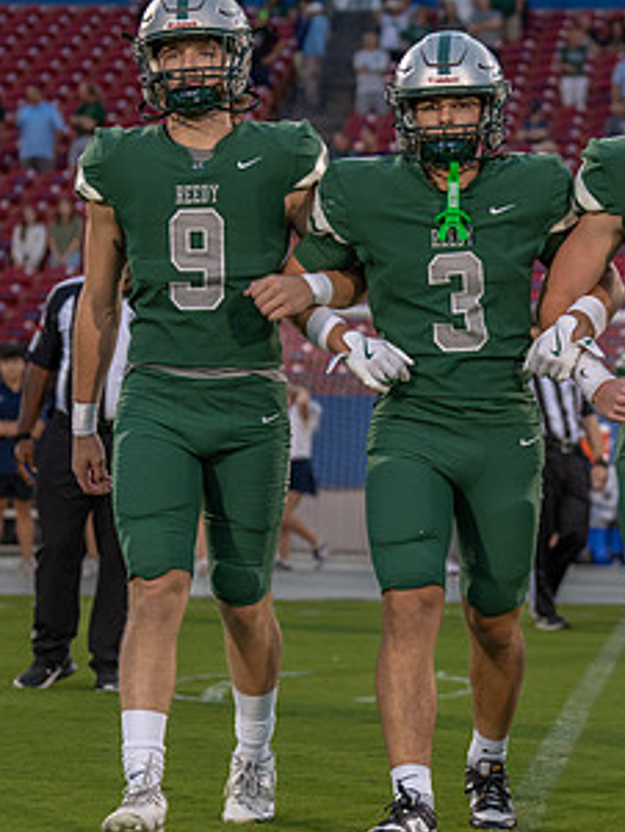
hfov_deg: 10.6
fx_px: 3344
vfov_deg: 14.2
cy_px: 390
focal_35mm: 139
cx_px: 489
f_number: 2.8
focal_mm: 70
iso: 500
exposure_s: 1/400
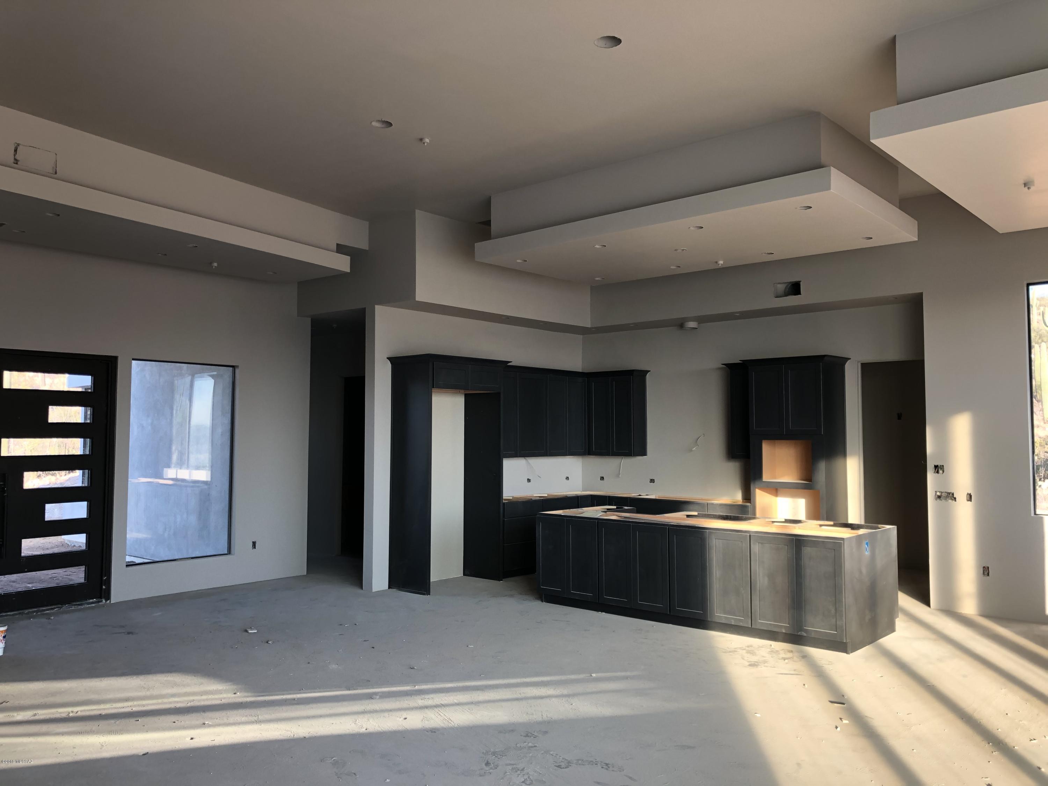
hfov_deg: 63.4
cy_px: 393
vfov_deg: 49.7
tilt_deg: +4.3
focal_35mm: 28
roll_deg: +0.7
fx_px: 848
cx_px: 524
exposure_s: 1/120
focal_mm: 4
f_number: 1.8
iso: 50
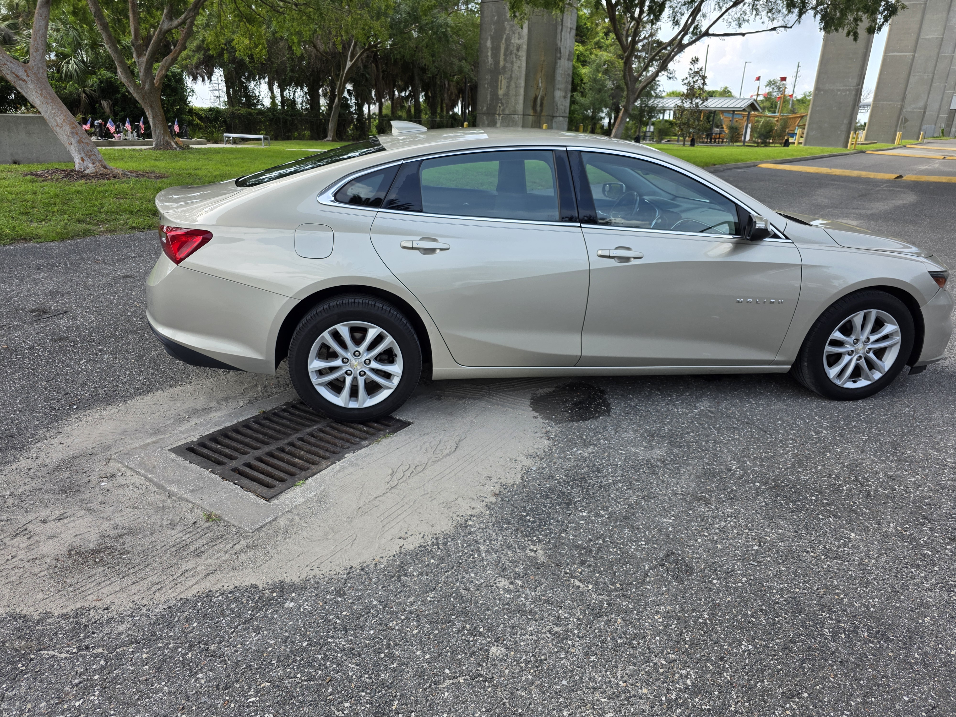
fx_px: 635
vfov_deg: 58.9
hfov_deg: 73.9
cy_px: 358
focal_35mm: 23
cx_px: 478
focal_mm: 6.3
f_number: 1.7
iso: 80
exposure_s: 1/1650
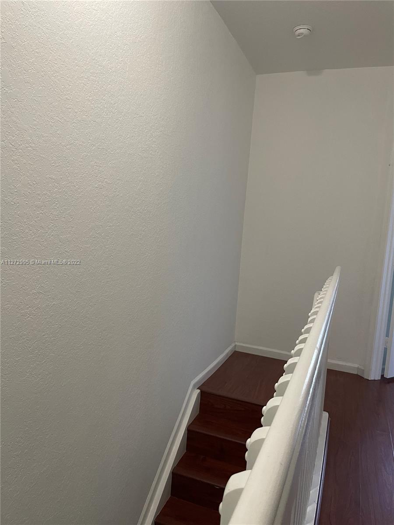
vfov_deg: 67.3
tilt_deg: -5.7
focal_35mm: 26
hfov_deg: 53.1
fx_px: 395
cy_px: 262
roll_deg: -3.7
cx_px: 197
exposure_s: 1/60
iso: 200
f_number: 1.6
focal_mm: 4.2
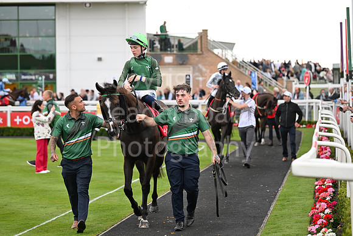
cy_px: 118
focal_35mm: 110
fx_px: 1079
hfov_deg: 18.6
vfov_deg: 12.5
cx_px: 176
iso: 1600
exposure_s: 1/400
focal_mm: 110
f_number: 2.8
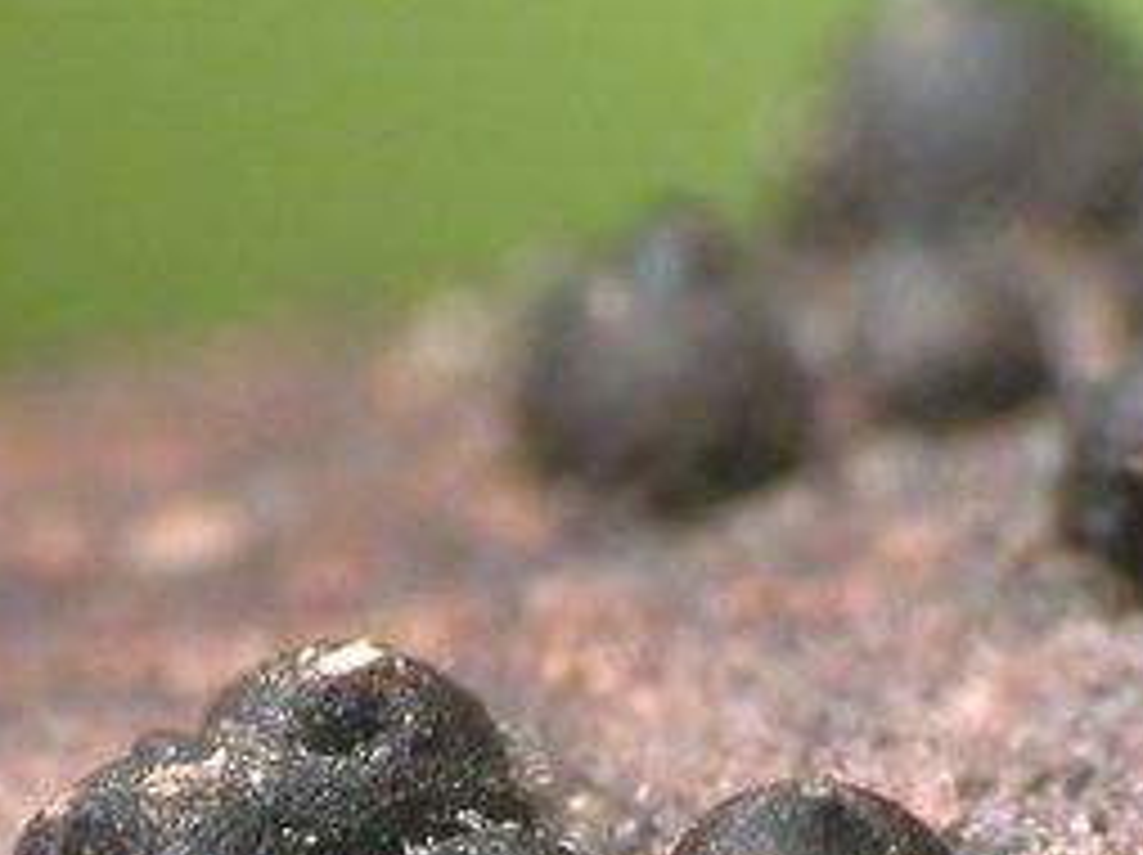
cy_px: 808
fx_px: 9732
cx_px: -22
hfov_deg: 6.7
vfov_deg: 5.0
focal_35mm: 295
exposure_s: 1/15
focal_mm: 22.2
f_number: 10.5
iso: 100
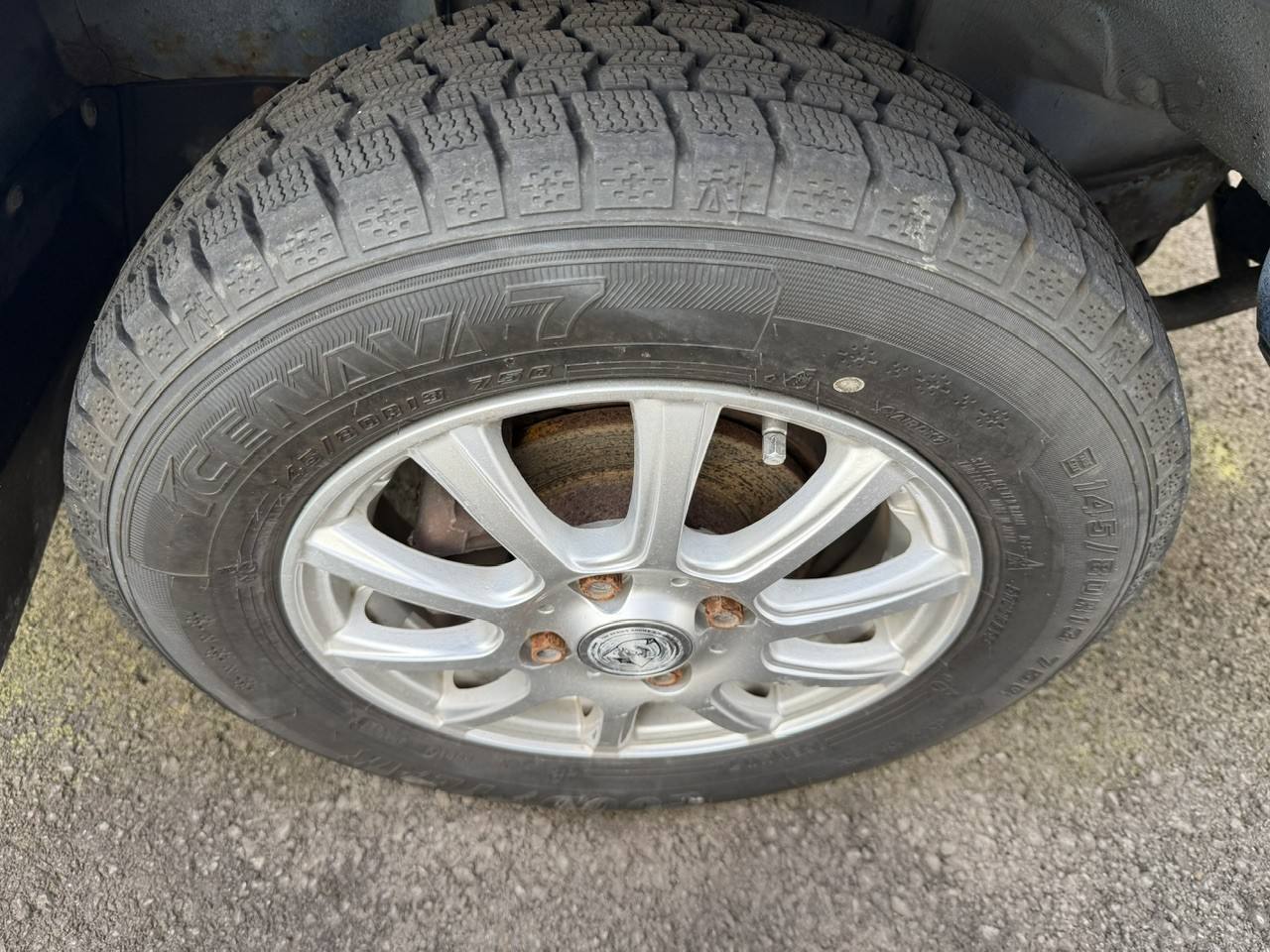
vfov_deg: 56.8
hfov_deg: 71.6
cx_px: 635
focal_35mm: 24
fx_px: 881
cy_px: 476
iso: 80
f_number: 1.78
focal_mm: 6.76
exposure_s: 1/269
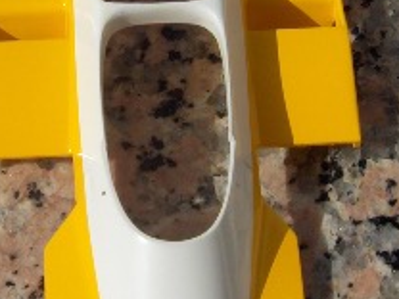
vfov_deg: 12.3
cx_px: 113
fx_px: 1383
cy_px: 92
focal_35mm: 120
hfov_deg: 16.4
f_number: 4.8
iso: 100
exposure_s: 1/2083
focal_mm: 8
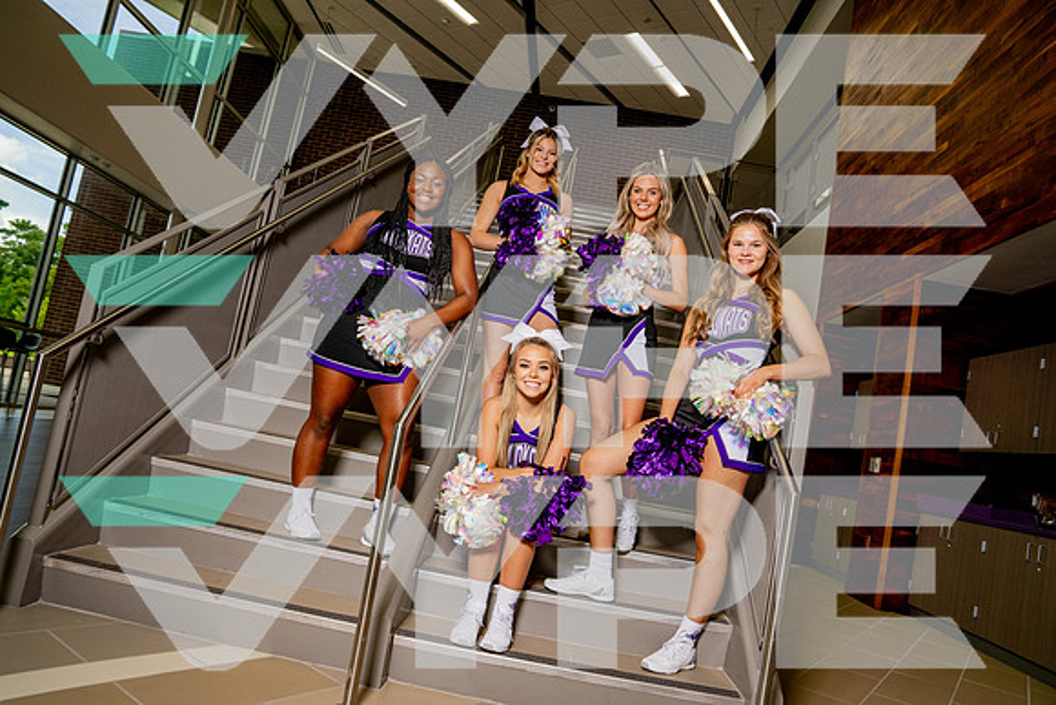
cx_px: 528
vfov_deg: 51.3
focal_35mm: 25
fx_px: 733
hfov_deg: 71.5
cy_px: 352
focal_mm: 25
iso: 250
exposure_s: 1/125
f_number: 8
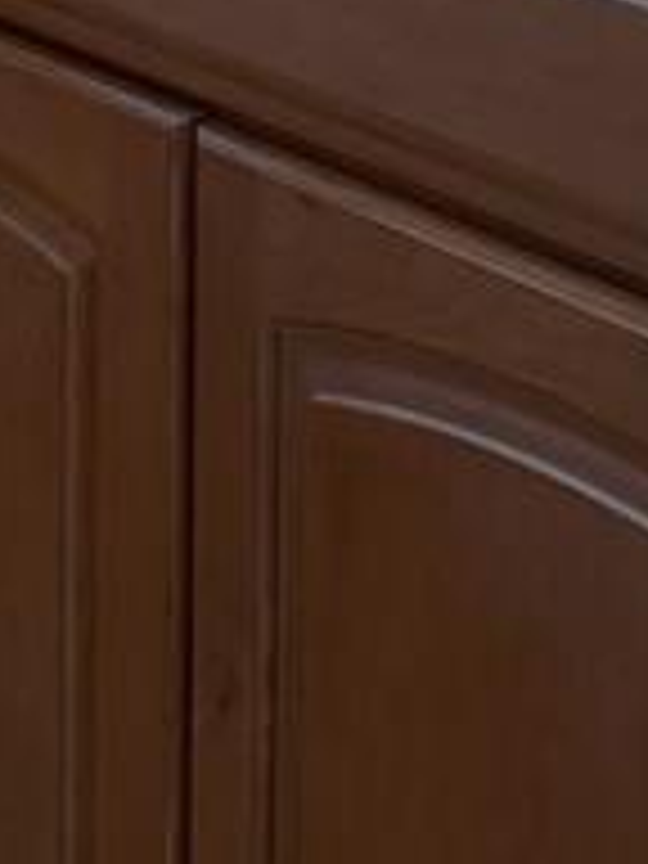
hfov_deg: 9.6
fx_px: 3744
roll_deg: +0.1
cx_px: -297
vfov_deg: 12.4
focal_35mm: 150
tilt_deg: -10.0
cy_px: -500
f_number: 1.78
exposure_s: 1/123
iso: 200
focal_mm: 6.76
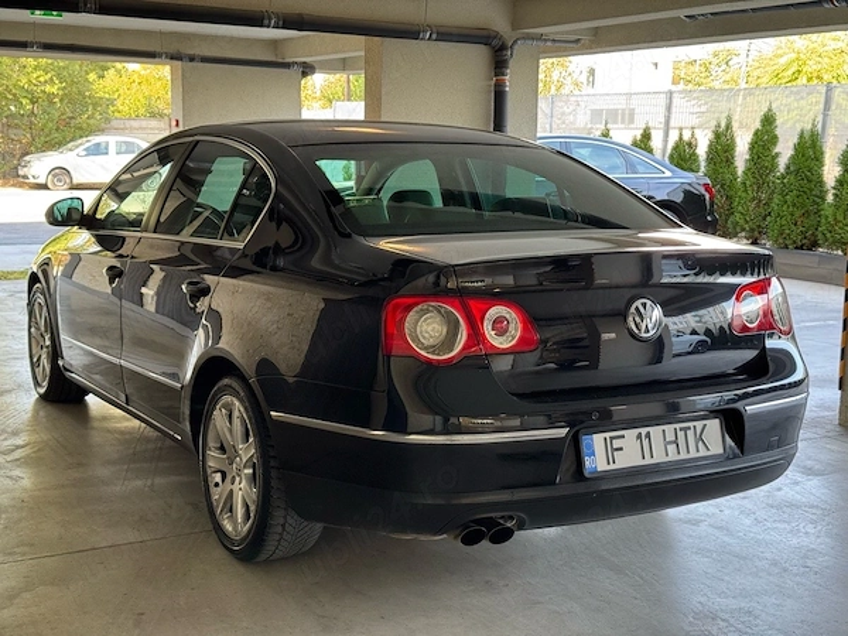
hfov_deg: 39.7
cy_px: 318
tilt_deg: -8.2
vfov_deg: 30.3
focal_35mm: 48
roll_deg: -1.2
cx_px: 424
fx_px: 1176
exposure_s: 1/68
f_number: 1.78
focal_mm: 6.76
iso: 100
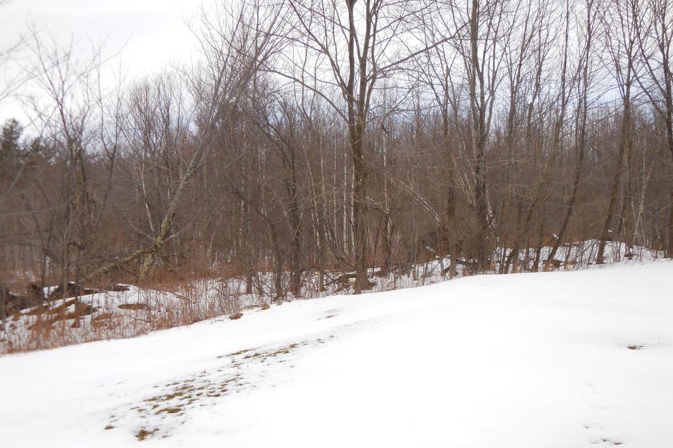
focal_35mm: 41
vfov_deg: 32.6
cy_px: 240
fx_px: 766
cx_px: 339
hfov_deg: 47.4
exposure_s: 1/400
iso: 125
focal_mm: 7
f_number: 3.9
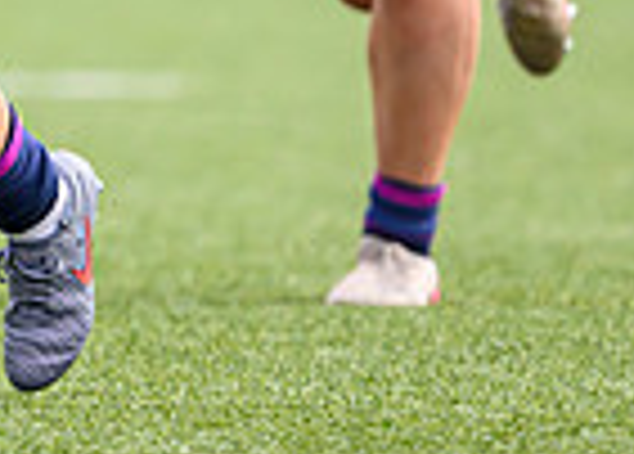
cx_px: -156
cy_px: -558
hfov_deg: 1.0
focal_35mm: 2001
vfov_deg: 0.7
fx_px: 36065
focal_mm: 400
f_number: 3.2
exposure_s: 1/2500
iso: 500
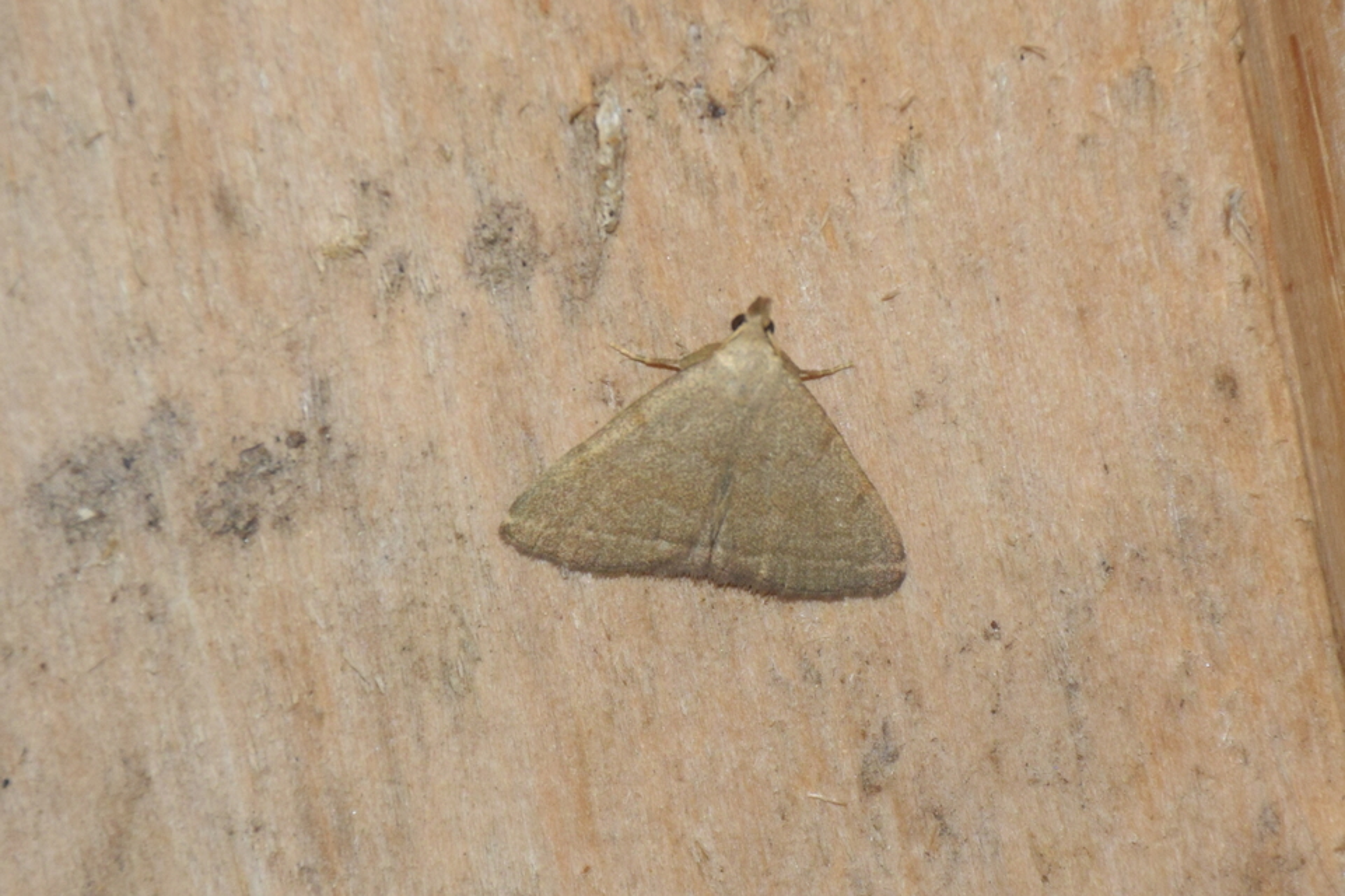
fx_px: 7843
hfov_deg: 9.8
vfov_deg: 6.5
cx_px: 672
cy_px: 448
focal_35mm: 210
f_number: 7.1
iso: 320
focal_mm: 140
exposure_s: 1/60
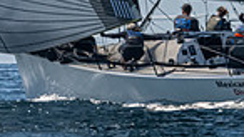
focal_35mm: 1088
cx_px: 281
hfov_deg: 2.0
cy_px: -193
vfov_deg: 1.1
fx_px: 7037
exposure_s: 1/3200
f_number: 10
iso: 1250
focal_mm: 210
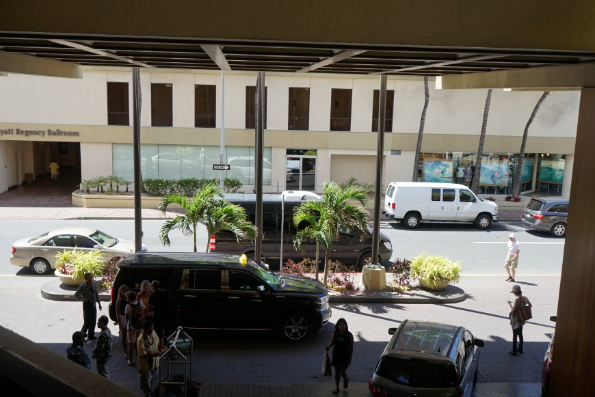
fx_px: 661
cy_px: 227
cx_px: 287
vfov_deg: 33.4
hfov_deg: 48.4
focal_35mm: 40
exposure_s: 1/125
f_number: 6.3
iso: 100
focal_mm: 34
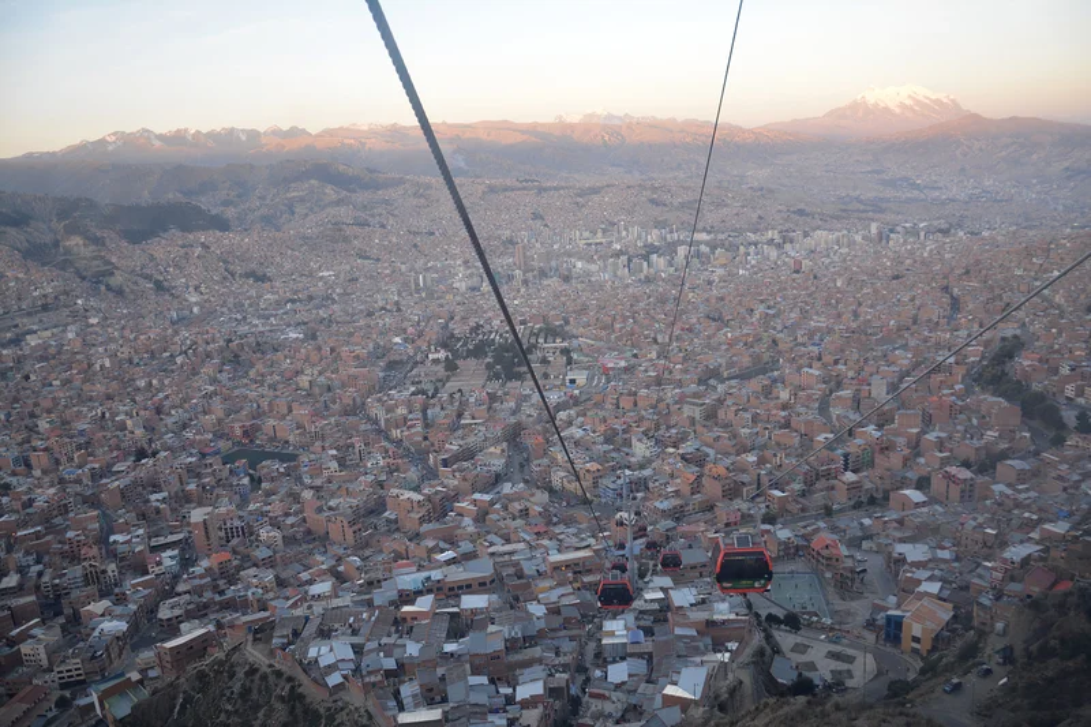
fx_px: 818
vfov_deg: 47.9
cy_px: 364
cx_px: 546
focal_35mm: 27
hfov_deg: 67.4
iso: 450
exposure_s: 1/60
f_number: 4
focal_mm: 18
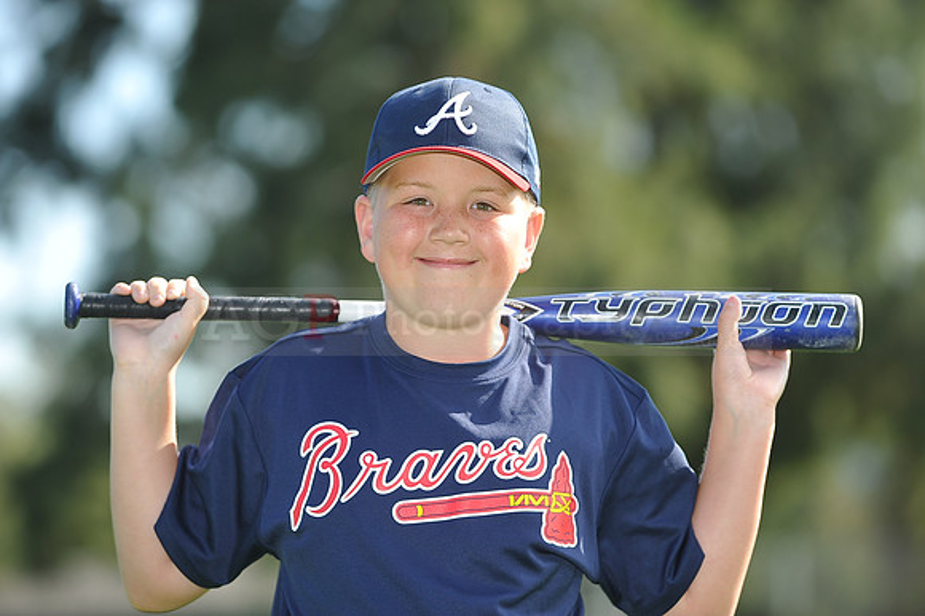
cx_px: 462
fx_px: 5136
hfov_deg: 10.3
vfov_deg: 6.9
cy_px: 308
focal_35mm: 200
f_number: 4.5
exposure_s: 1/640
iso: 200
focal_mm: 200
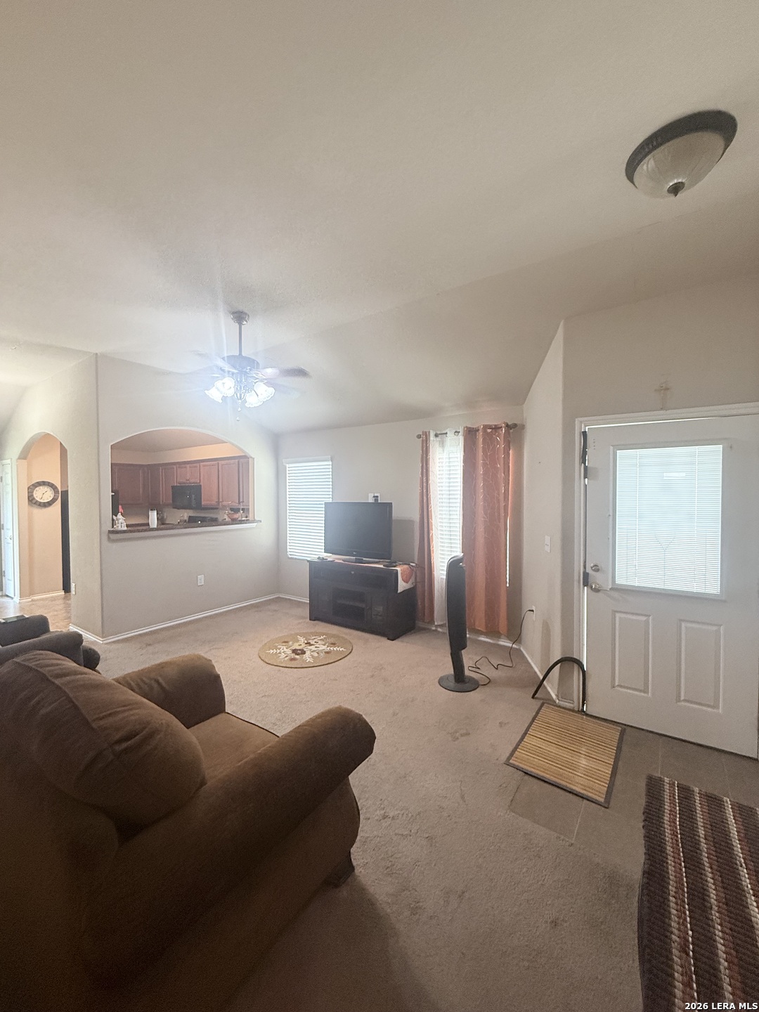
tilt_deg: -1.7
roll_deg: -0.3
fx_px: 409
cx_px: 380
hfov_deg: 85.7
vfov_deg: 102.1
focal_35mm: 14
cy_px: 506
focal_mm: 2.22
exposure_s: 1/60
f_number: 2.2
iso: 320
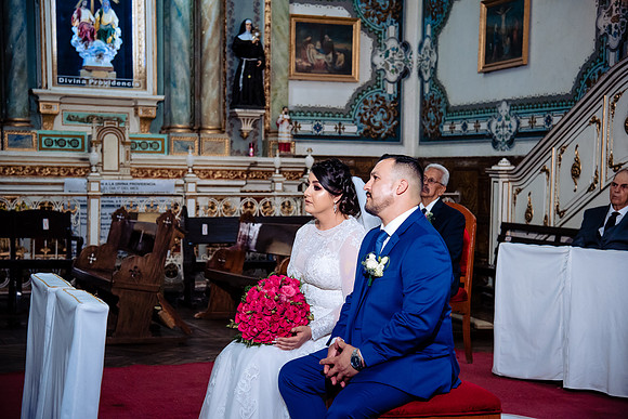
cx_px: 314
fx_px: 1134
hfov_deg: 31.0
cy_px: 210
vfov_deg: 20.9
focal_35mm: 65
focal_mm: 65
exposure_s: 1/125
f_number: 5
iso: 2000
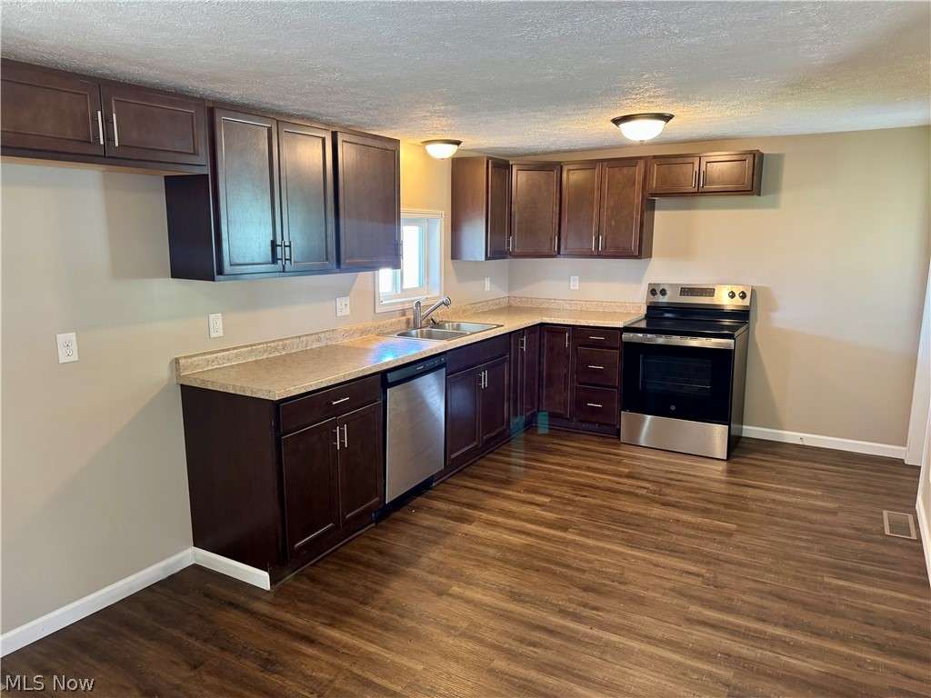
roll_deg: +0.5
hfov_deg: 71.6
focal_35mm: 24
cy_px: 349
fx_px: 645
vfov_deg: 56.8
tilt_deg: -10.8
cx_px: 466
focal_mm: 6.76
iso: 320
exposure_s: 1/60
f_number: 1.78
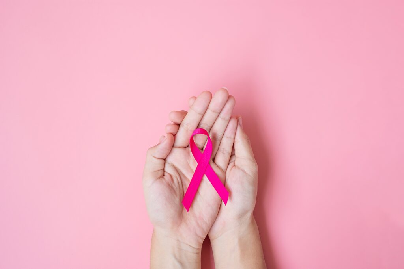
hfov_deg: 37.5
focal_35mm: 53
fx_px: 595
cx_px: 202
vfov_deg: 25.5
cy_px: 134
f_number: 4
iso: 200
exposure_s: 1/350
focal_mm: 35
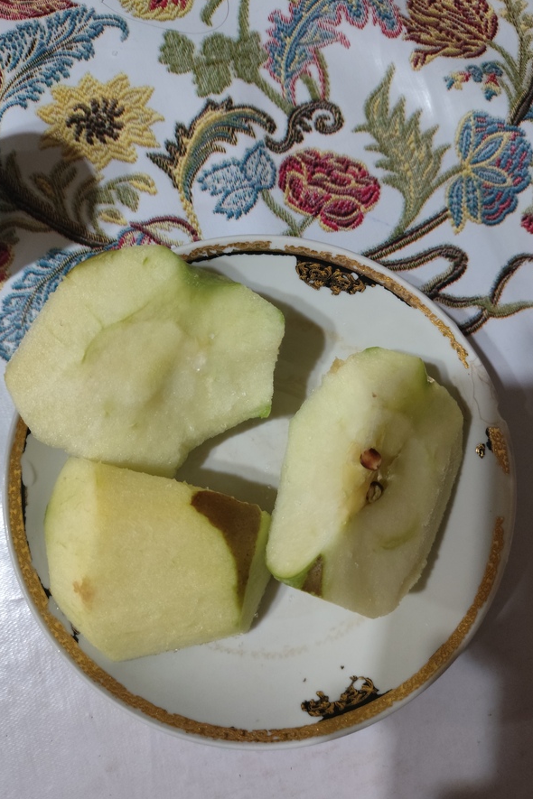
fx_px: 600
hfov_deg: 47.9
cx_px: 251
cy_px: 406
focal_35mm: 27
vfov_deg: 67.4
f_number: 1.79
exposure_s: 1/33.3
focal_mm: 4.71
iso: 800
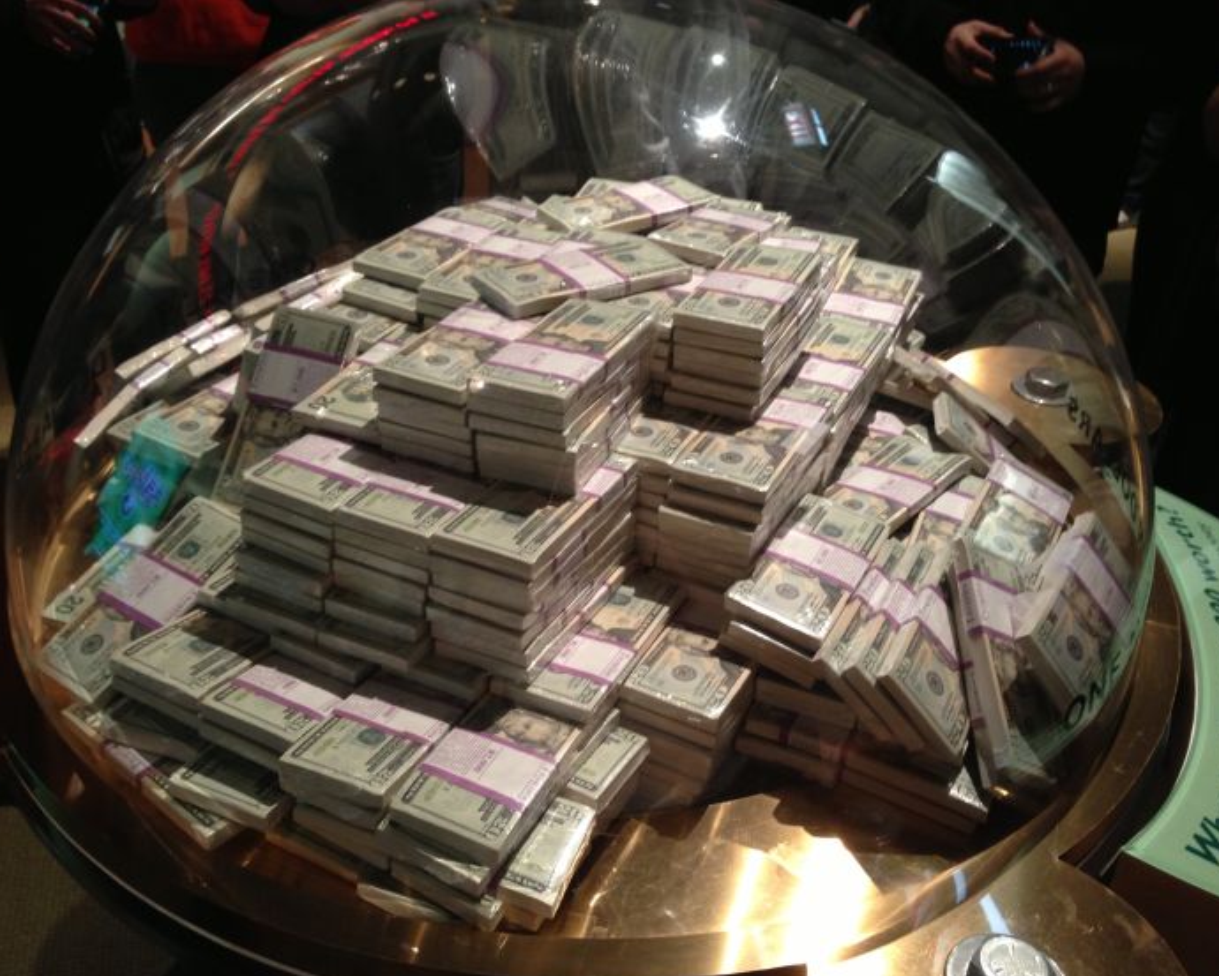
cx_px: 606
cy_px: 496
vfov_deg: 42.2
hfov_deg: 51.5
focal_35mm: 35
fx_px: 1263
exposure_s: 1/20
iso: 160
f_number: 2.4
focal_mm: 4.13
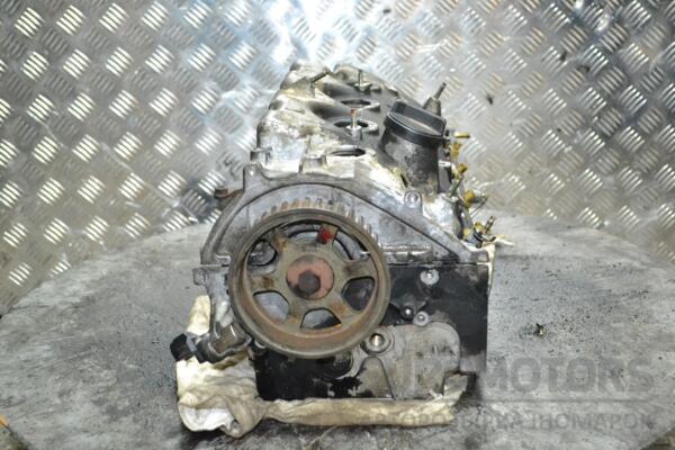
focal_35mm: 51
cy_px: 225
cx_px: 338
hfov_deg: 38.9
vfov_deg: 26.5
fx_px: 956
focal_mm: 34
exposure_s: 1/60
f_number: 5
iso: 2800
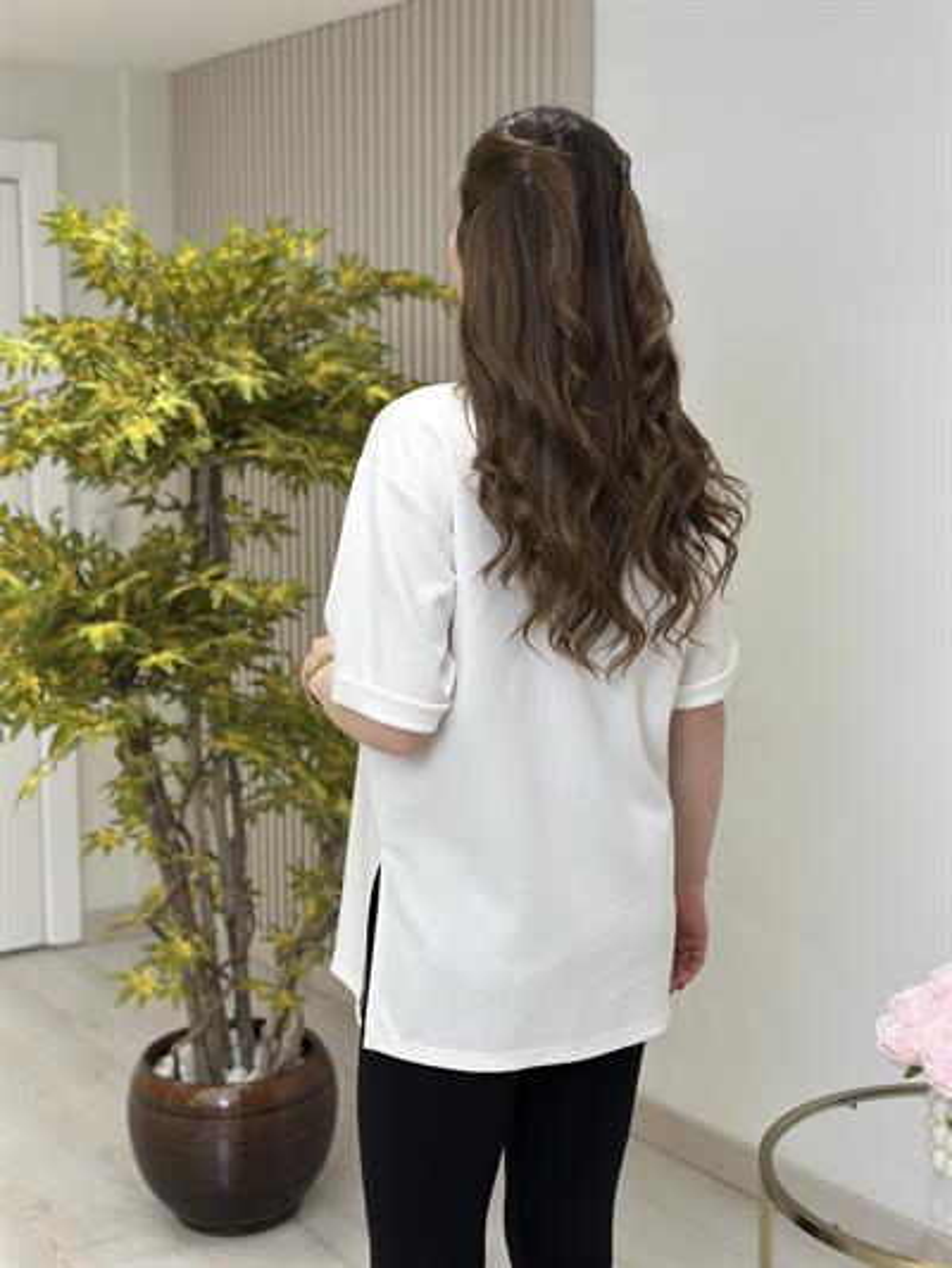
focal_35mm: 48
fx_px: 1759
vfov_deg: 39.6
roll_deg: -0.3
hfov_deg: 30.3
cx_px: 476
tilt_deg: -6.6
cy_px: 634
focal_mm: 6.86
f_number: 1.78
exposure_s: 1/236
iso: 80
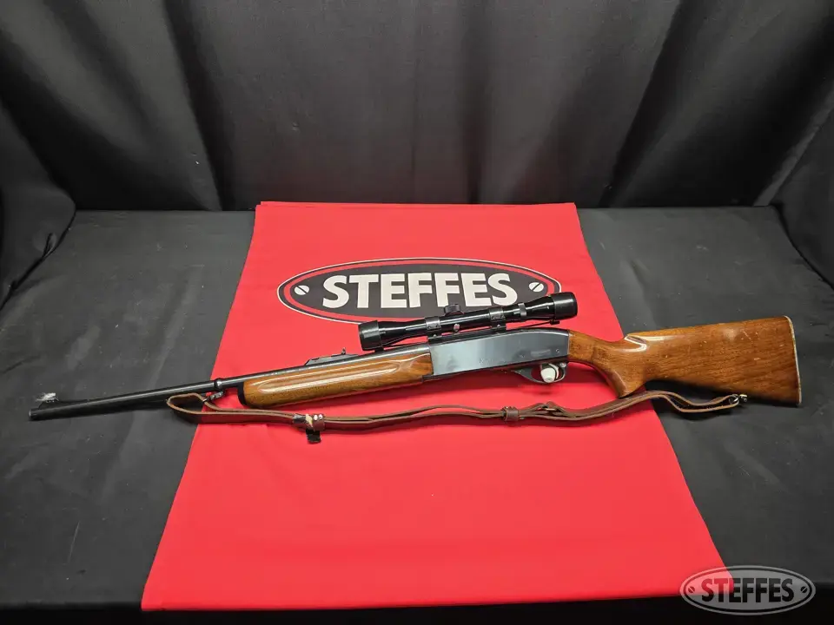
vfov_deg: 58.9
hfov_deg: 73.9
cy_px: 312
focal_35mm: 23
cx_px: 417
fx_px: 554
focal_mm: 6.3
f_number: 1.7
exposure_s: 1/120
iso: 100
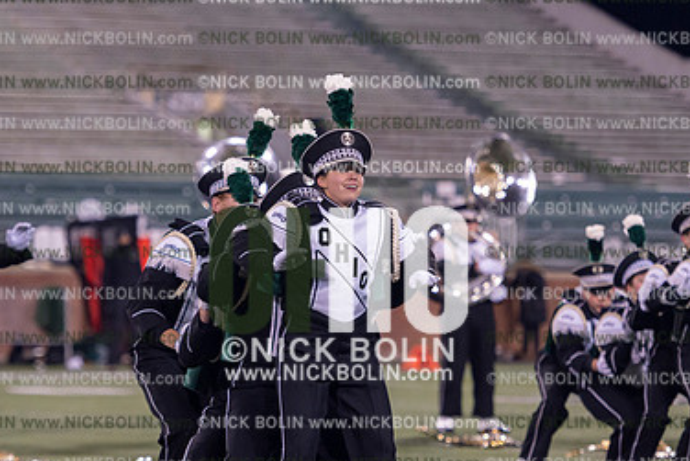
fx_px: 3988
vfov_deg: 6.6
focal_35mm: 208
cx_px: 338
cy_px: 295
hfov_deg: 9.9
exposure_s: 1/1250
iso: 2500
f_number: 2.8
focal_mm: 135
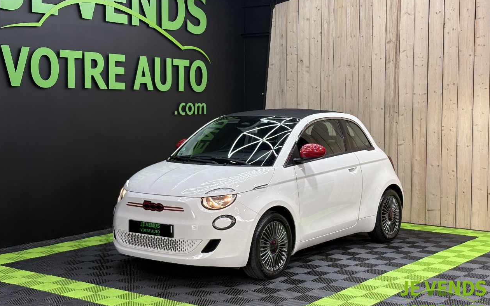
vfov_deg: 23.1
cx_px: 244
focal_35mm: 56
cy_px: 139
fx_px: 748
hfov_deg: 36.3
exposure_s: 1/121
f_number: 1.6
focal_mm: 5.96
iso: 32
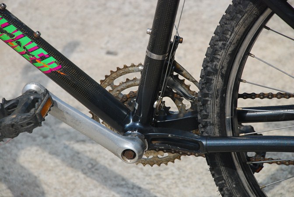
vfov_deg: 8.2
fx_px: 1374
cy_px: 98
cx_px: 147
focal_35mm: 168
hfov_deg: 12.2
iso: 250
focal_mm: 112
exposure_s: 1/640
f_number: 8
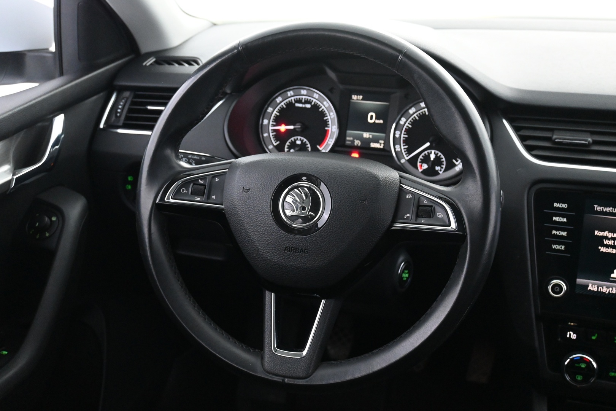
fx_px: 680
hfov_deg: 48.7
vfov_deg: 33.6
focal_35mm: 40
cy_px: 206
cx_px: 308
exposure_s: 1/40
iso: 4500
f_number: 4.5
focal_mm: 26.5
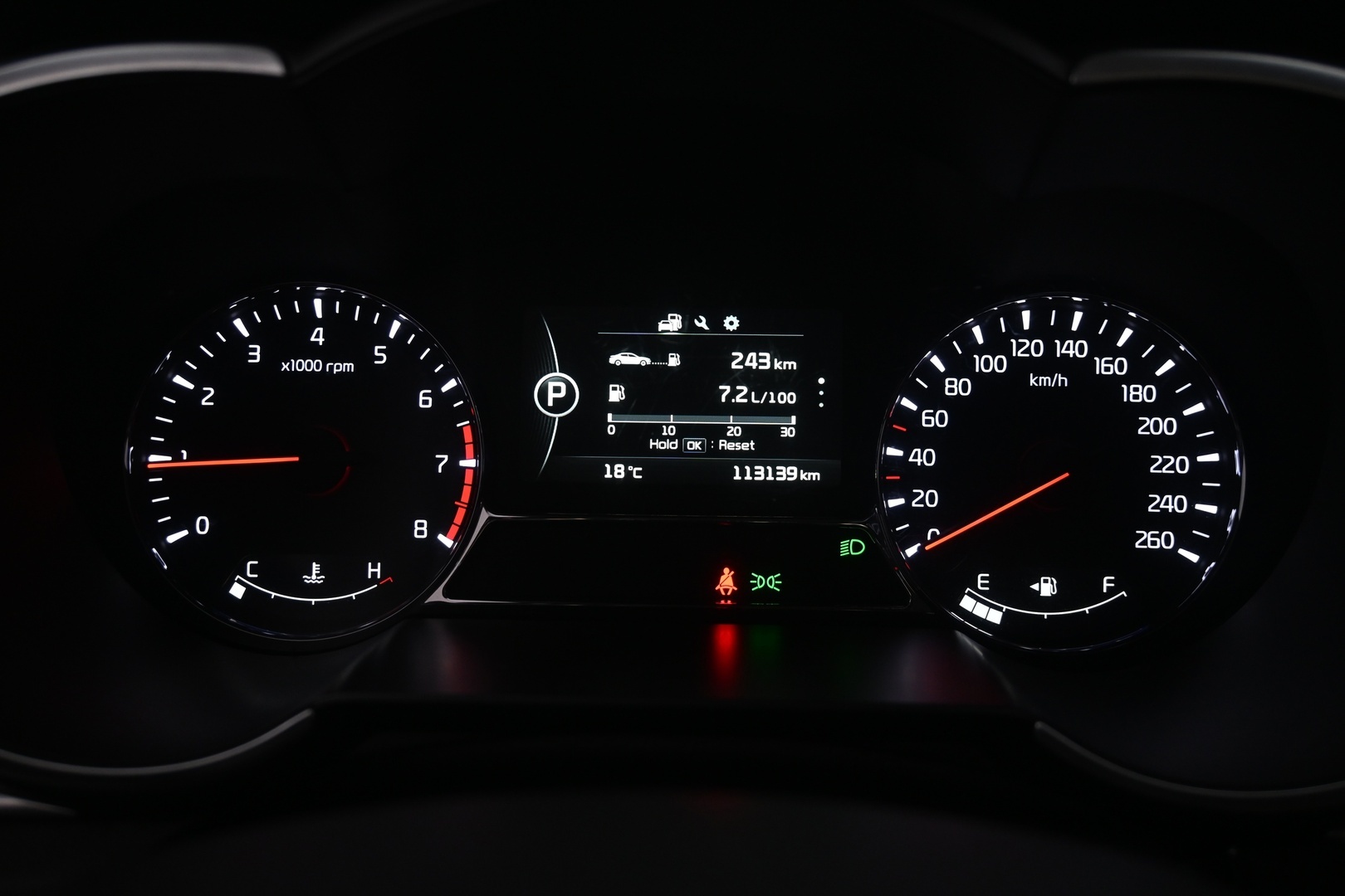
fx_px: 1121
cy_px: 448
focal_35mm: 30
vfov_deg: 43.6
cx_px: 672
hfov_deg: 61.9
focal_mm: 20
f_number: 3.8
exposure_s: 1/30
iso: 720
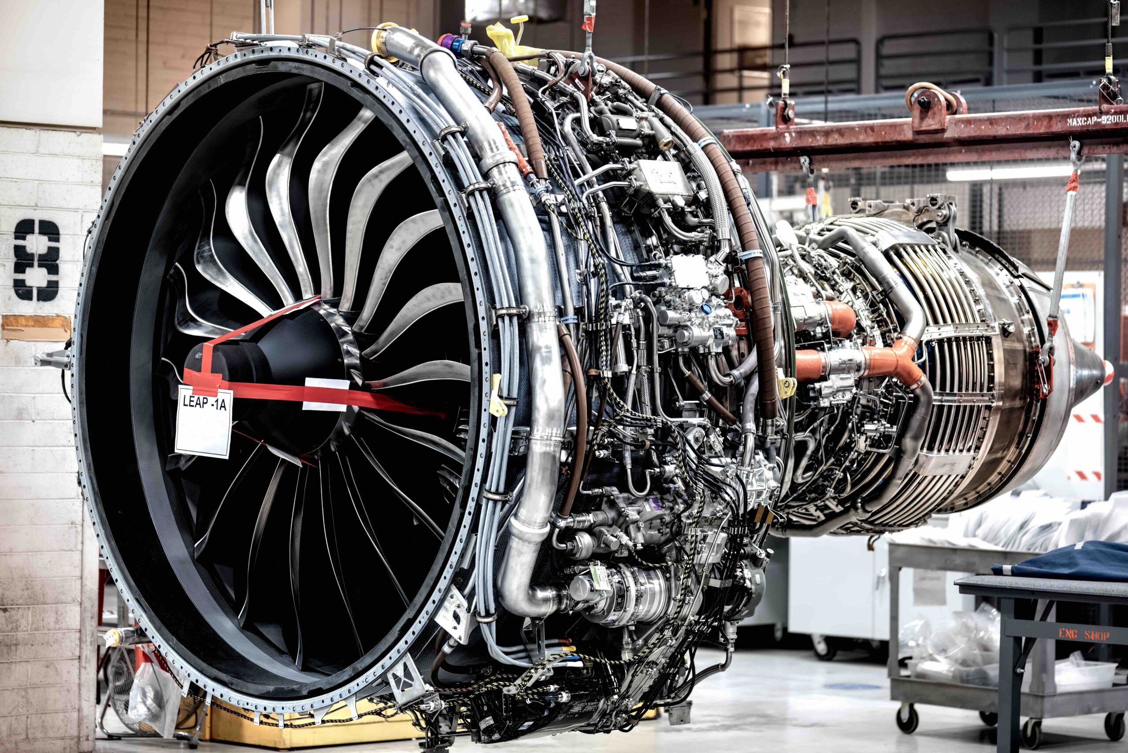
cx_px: 564
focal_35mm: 105
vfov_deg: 13.1
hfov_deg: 19.4
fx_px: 3291
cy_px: 376
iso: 400
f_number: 2.8
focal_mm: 105
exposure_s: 1/50
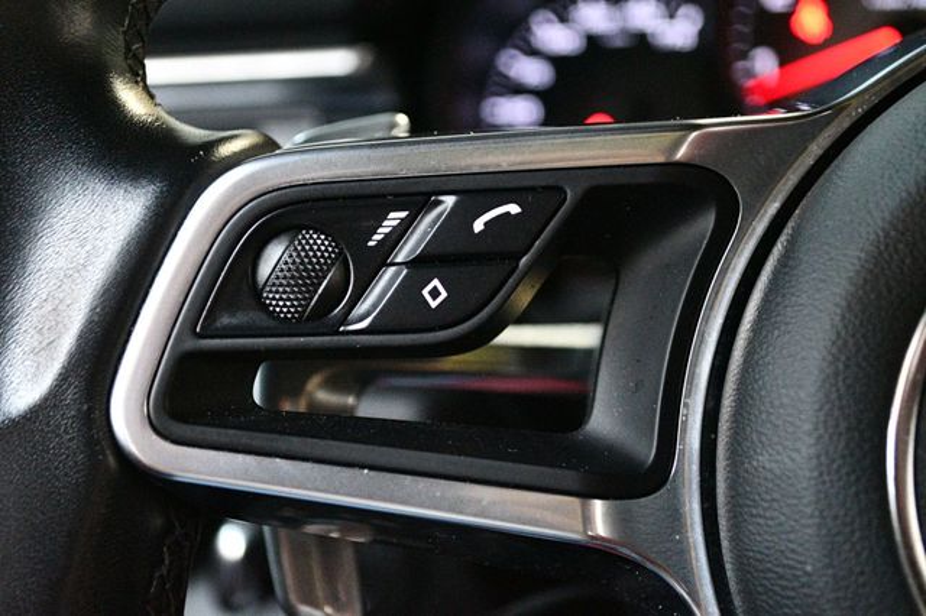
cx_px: 463
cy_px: 308
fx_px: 1542
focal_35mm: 60
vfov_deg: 22.6
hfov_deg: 33.4
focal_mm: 40
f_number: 5.3
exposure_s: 1/60
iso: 11400
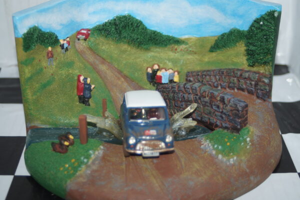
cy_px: 100
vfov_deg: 22.6
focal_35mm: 60
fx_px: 500
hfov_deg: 33.4
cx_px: 150
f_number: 4.5
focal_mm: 40
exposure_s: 1/100
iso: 125
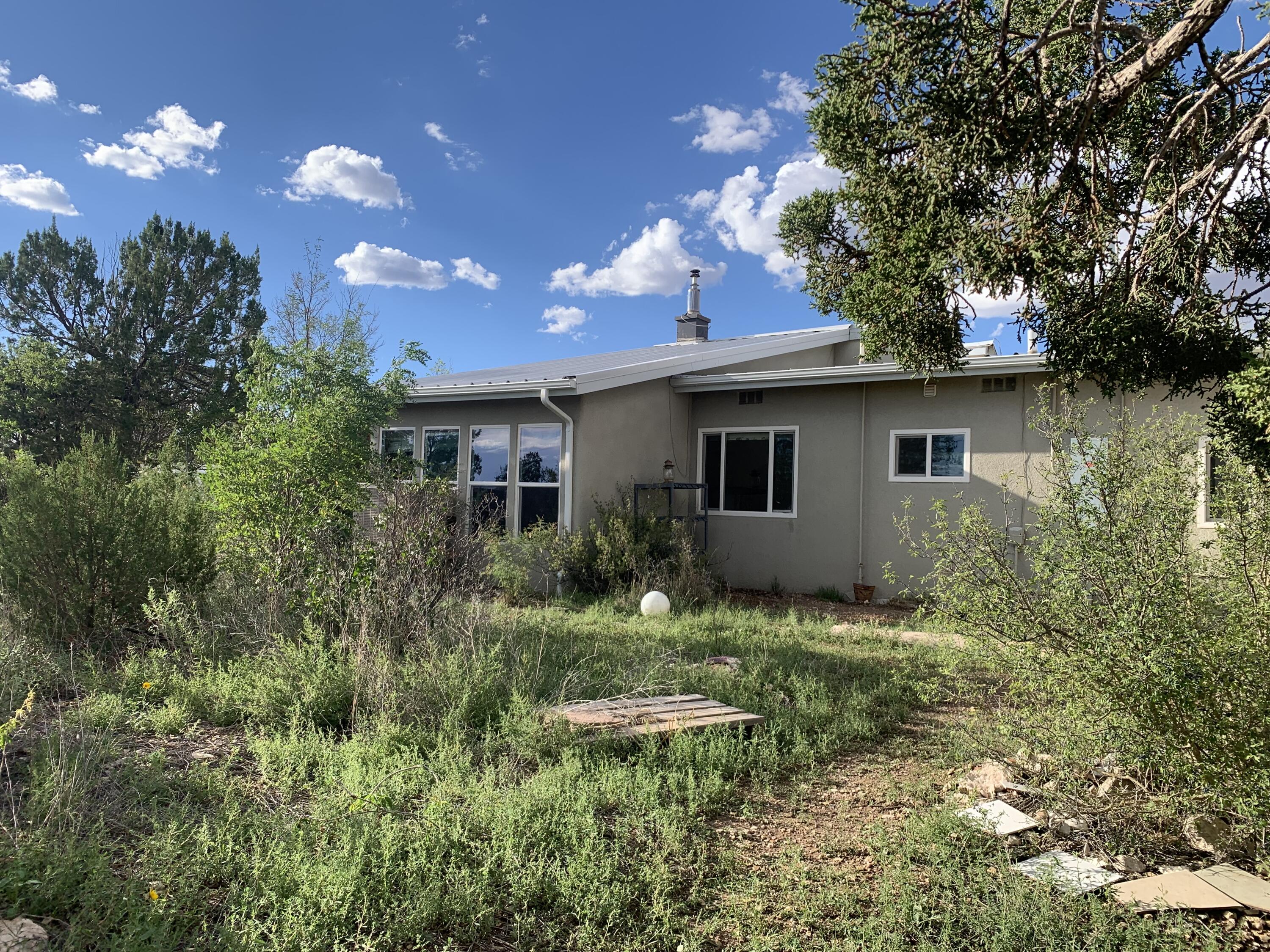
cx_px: 635
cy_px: 476
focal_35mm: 26
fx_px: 954
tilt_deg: +1.2
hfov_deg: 67.3
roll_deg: -2.8
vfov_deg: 53.1
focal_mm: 4.25
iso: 25
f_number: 1.8
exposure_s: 1/1406
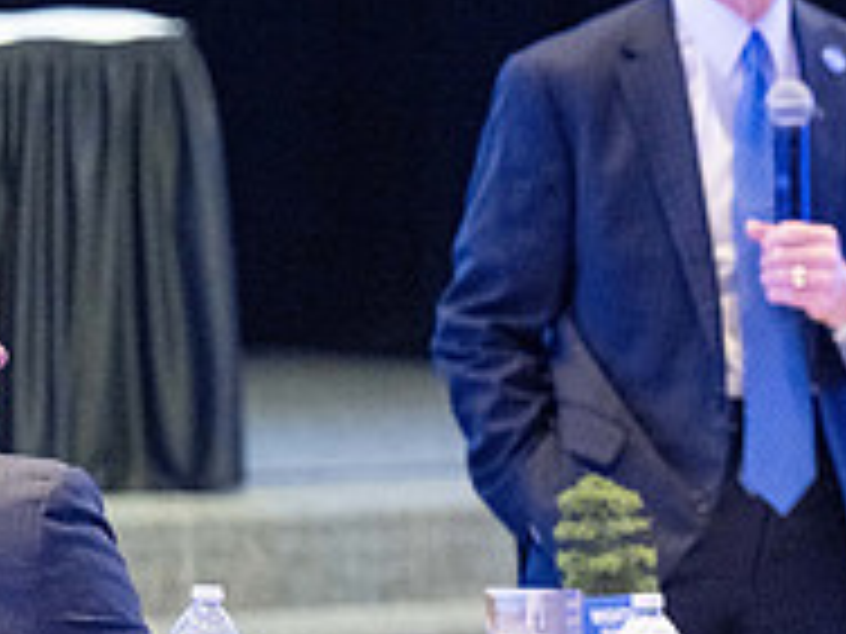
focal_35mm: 370
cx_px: 1282
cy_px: 241
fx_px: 9043
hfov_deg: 5.3
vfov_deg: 4.0
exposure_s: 1/160
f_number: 2.8
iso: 5000
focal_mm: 125
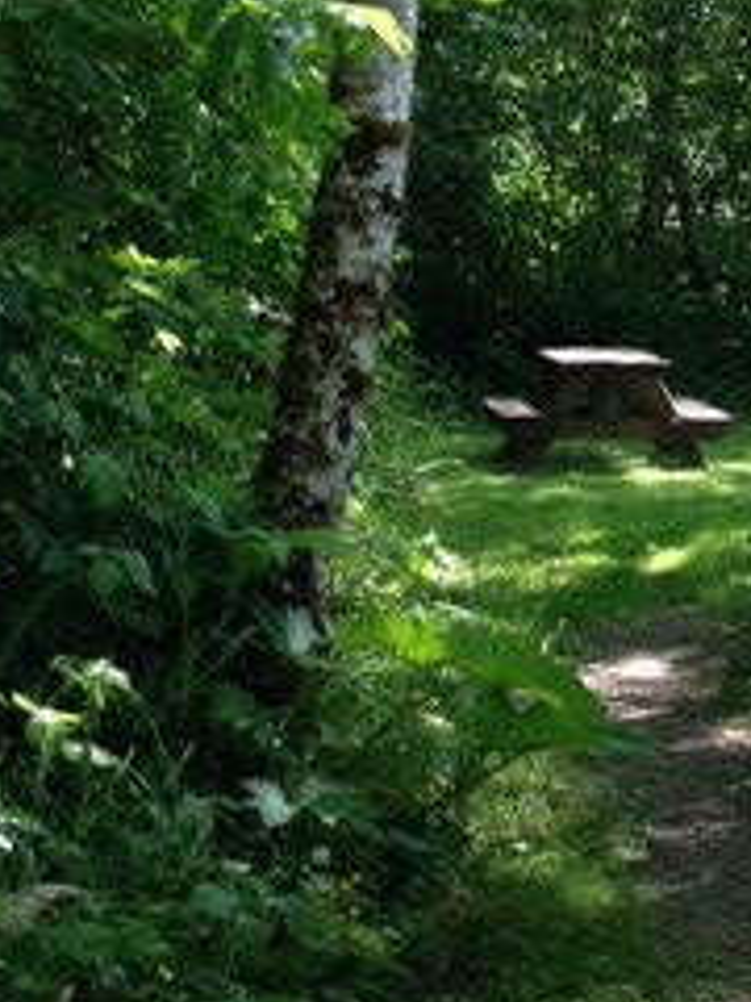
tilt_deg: -2.6
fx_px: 2546
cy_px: 455
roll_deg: +2.3
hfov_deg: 16.8
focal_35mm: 88
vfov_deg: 22.2
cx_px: 488
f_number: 2.4
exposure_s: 1/120
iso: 80
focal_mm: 4.12
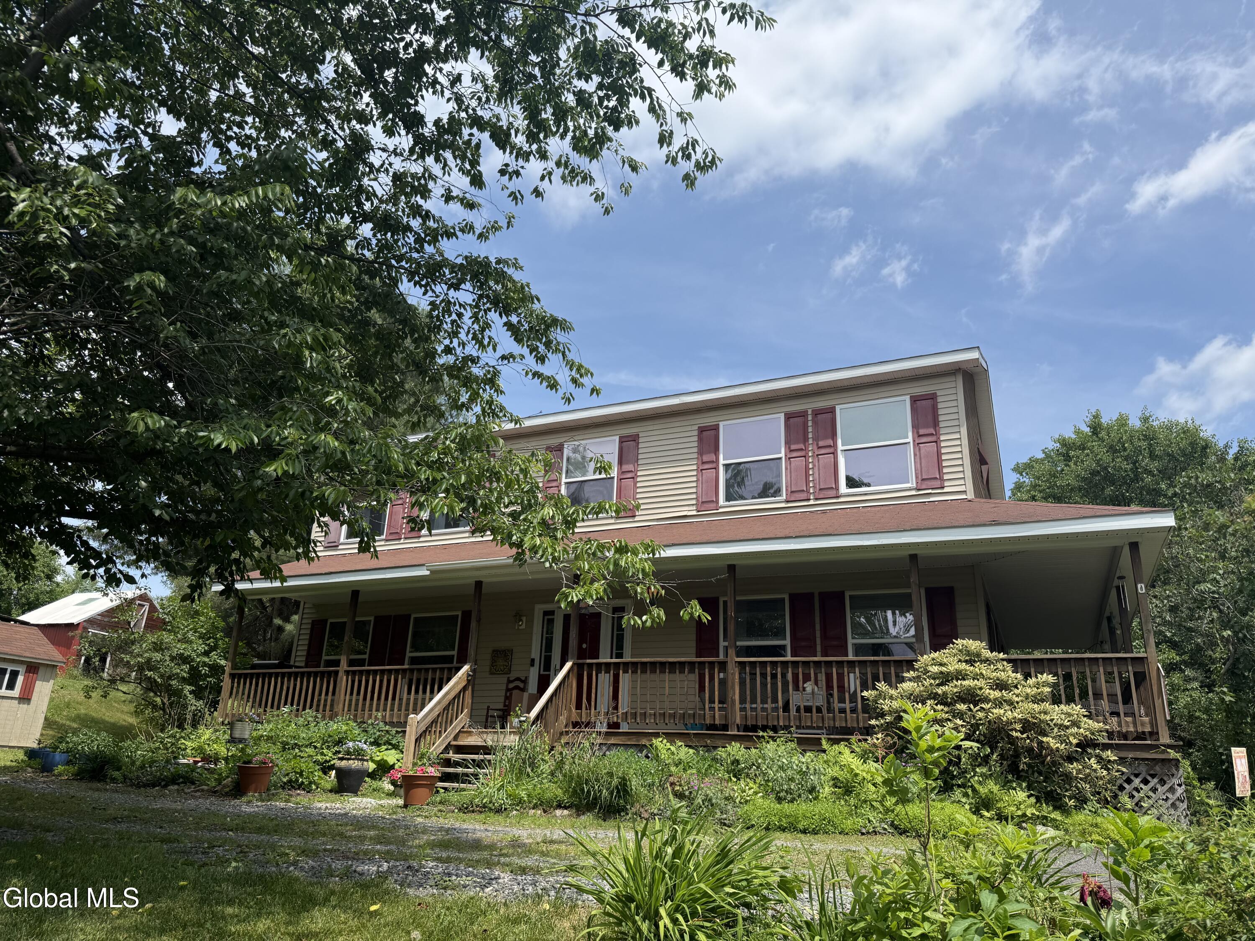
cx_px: 628
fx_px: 870
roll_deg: -2.8
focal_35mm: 24
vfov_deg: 56.8
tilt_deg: +19.8
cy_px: 470
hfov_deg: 71.6
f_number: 1.78
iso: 80
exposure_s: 1/3759
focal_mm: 6.76
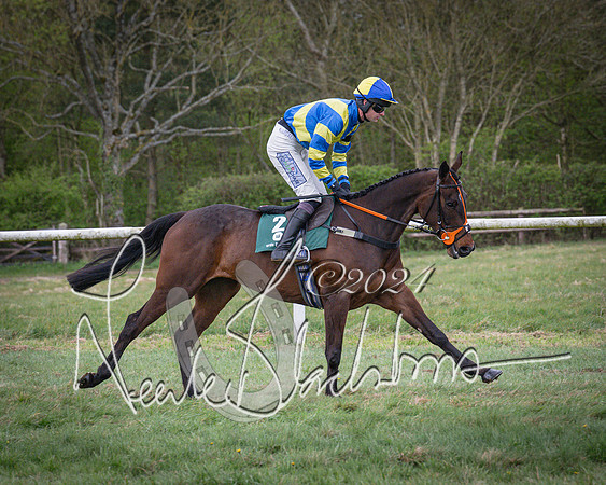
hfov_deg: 9.3
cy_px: 226
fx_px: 3706
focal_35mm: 207
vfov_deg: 7.5
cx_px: 319
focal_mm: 110
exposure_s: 1/1000
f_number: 4
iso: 1600
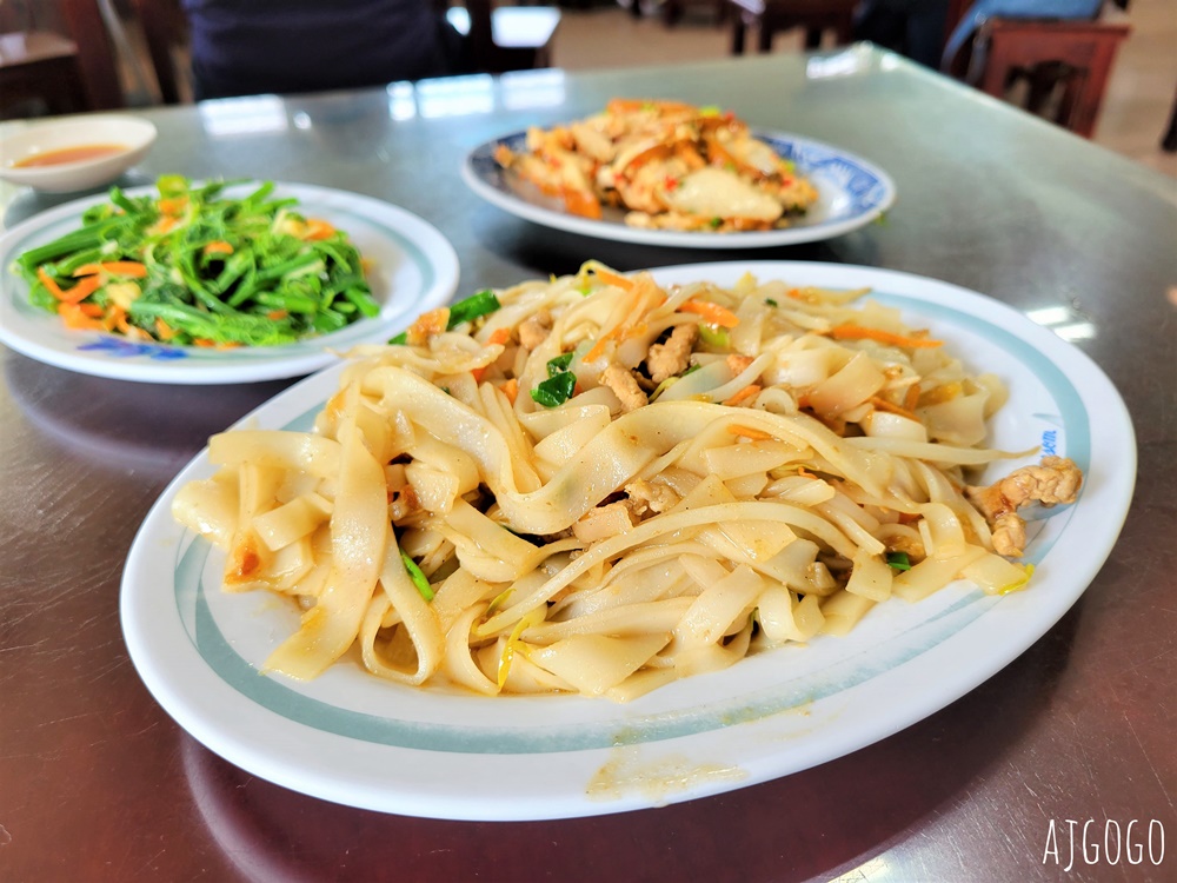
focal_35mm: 26
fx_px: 884
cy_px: 442
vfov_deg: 53.1
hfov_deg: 67.3
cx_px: 588
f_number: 1.8
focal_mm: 5.4
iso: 100
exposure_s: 1/120
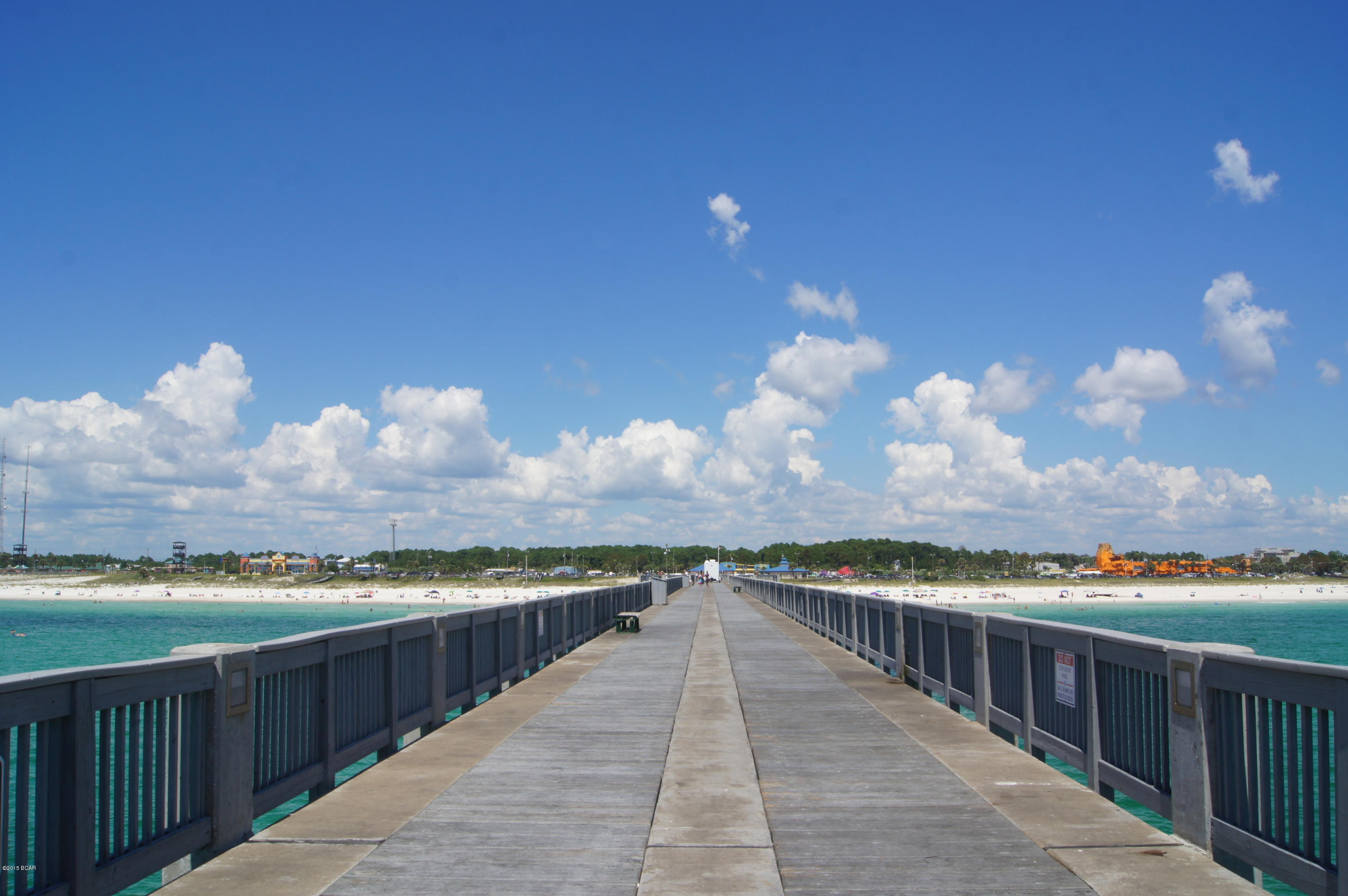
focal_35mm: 27
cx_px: 674
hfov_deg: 67.4
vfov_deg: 47.8
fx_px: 1010
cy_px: 448
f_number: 11
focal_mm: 18
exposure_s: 1/200
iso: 100
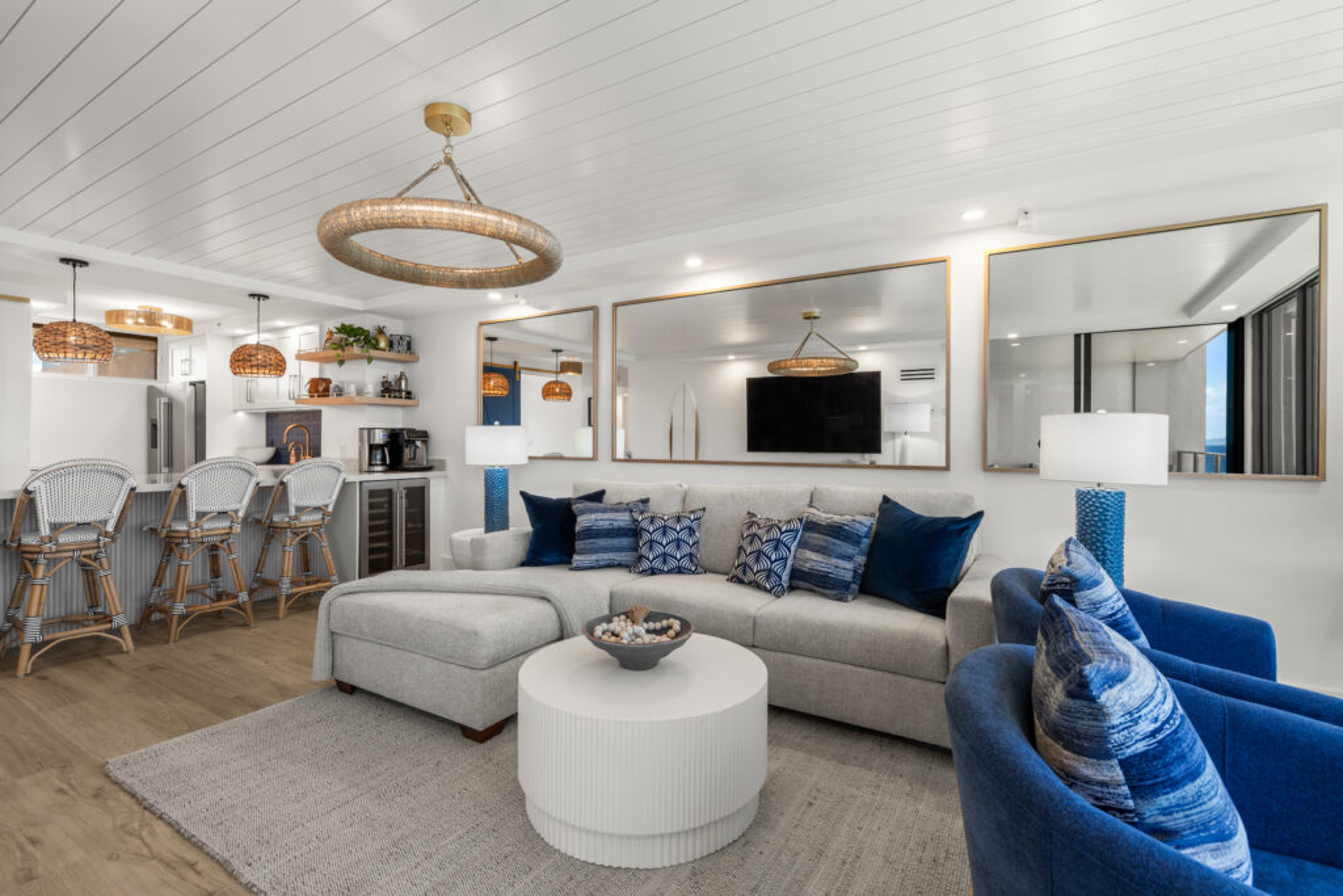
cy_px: 448
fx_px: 597
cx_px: 672
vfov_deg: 73.8
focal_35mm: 16
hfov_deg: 96.7
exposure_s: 1/2.5
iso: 100
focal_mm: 16
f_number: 8
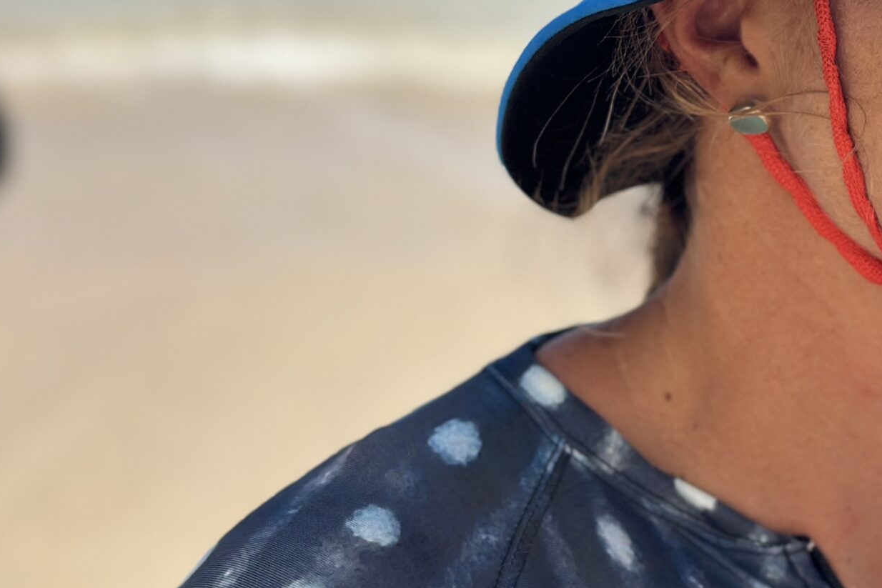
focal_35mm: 110
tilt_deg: -9.5
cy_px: 20
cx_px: 940
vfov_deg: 12.3
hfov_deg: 18.0
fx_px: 2695
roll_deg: -2.8
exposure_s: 1/5000
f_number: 1.78
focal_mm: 6.86
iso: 100
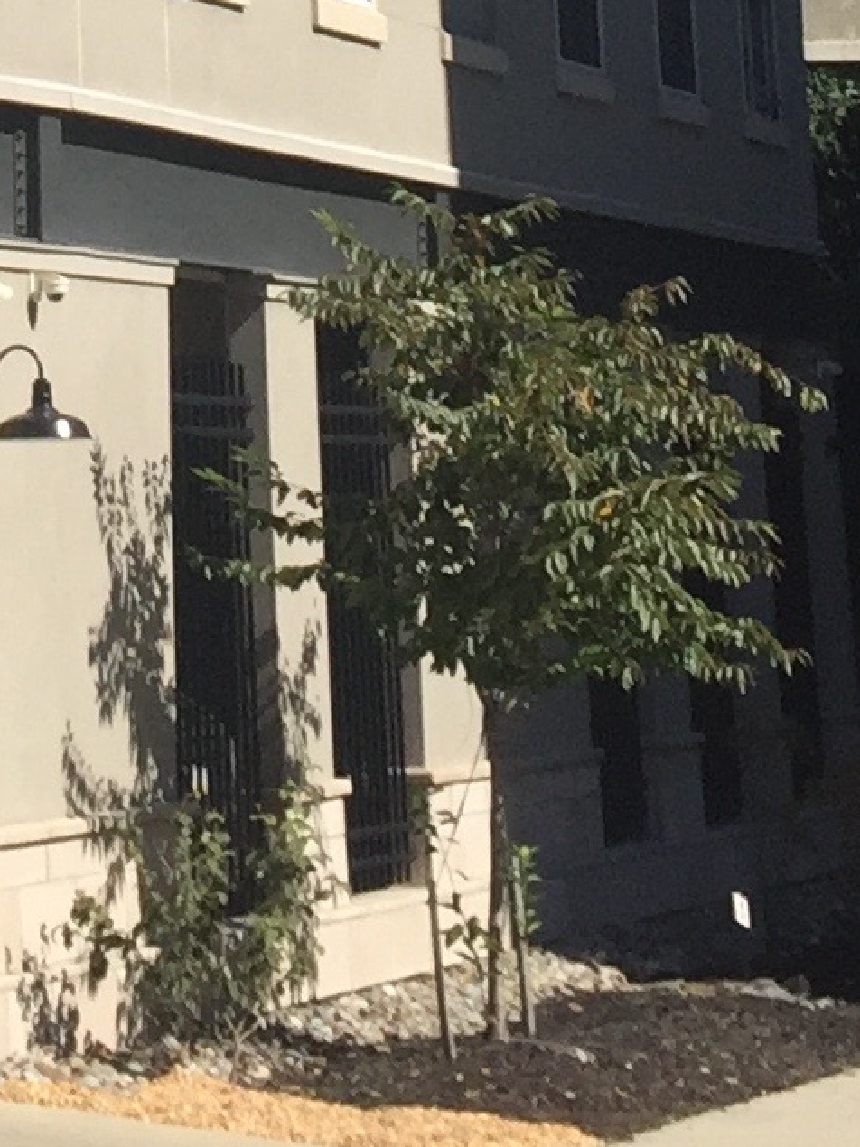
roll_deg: +1.0
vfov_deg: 11.8
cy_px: -1152
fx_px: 4937
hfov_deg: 9.8
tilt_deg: +18.6
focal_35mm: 149
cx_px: -94
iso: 32
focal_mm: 4.15
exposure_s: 1/2639
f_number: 2.2
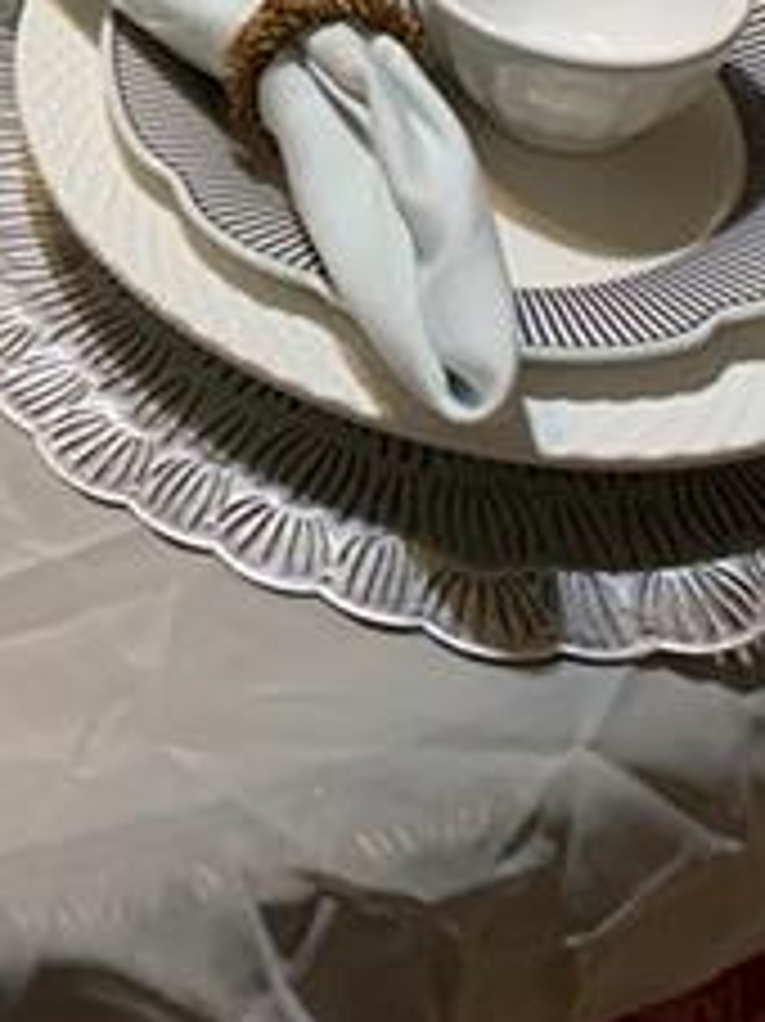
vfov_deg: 18.5
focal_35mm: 88
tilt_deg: -22.4
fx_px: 2595
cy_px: -689
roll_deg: +0.9
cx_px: -297
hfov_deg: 15.7
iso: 160
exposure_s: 1/60
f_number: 1.8
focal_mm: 4.25
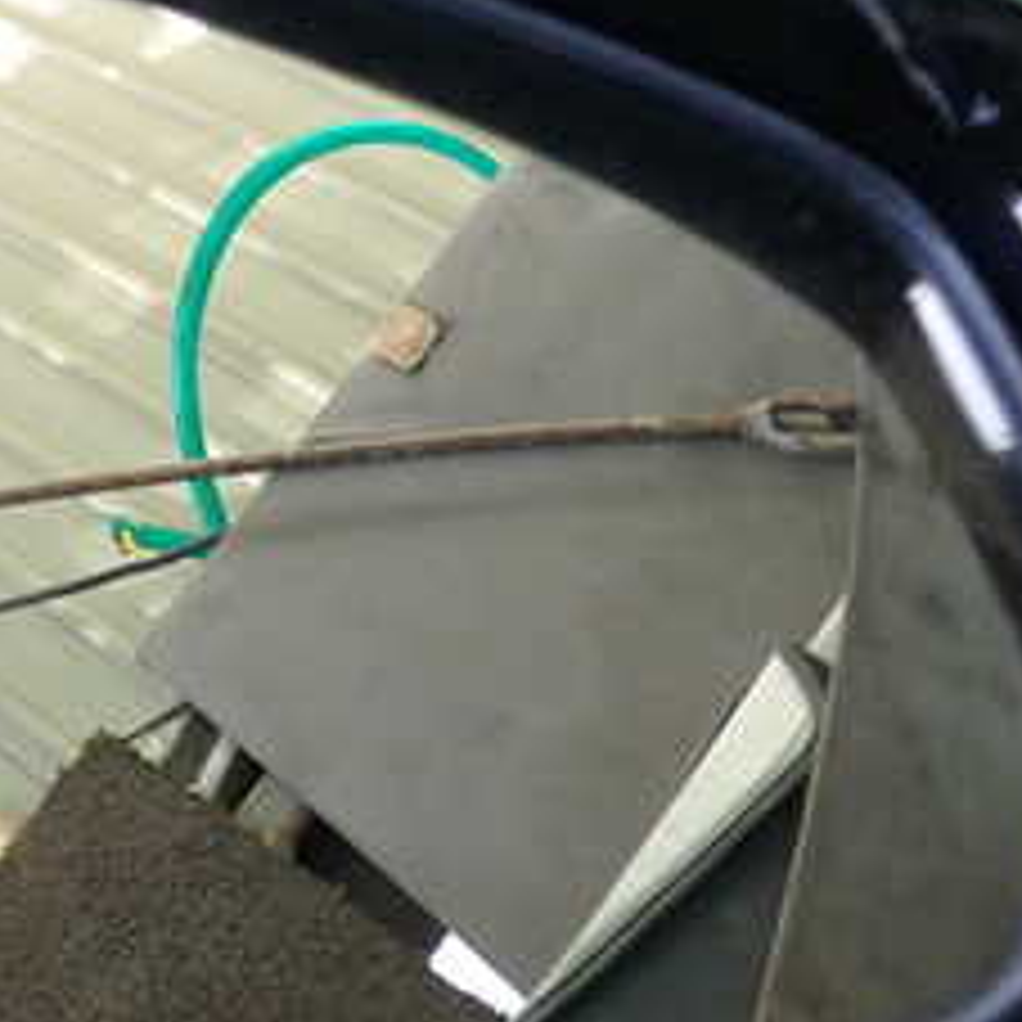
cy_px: 491
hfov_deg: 24.2
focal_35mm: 70
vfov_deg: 24.7
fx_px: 2338
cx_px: 189
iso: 200
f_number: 2.3
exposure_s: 1/100
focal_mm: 5.4
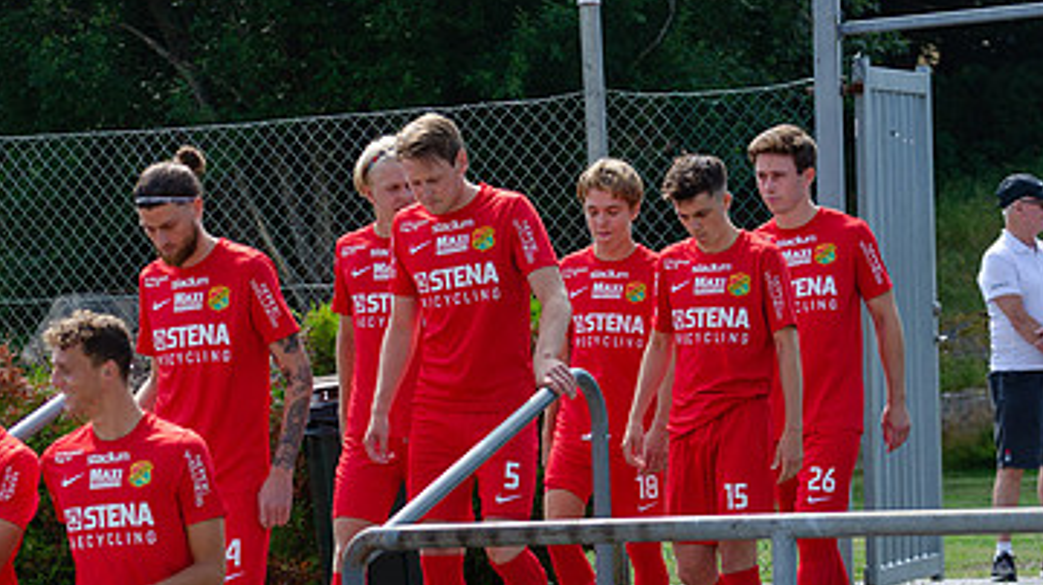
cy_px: 492
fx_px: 4892
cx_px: 246
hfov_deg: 12.1
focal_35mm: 177
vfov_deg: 6.8
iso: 200
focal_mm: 70
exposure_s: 1/800
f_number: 4.5
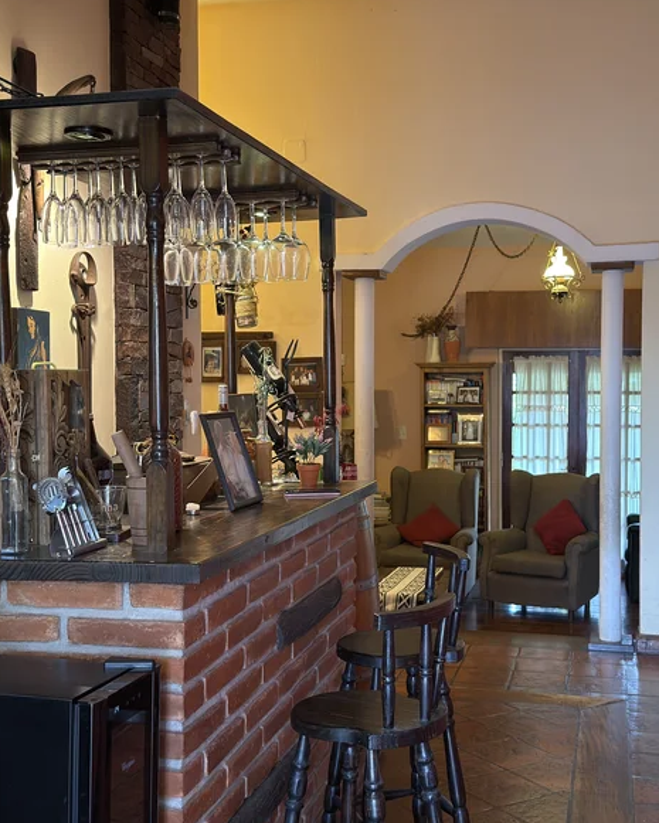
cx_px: 330
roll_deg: +0.2
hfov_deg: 32.1
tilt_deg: -1.2
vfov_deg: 39.5
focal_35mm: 47
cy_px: 415
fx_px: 1146
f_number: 1.78
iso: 320
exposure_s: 1/33
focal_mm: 6.76
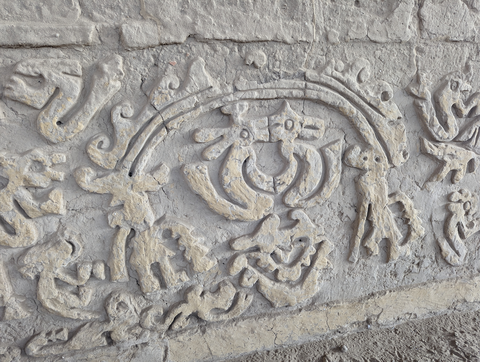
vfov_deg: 56.9
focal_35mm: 24
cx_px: 240
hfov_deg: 71.5
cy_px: 181
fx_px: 333
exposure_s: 1/77.2
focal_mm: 6.81
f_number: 1.85
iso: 89
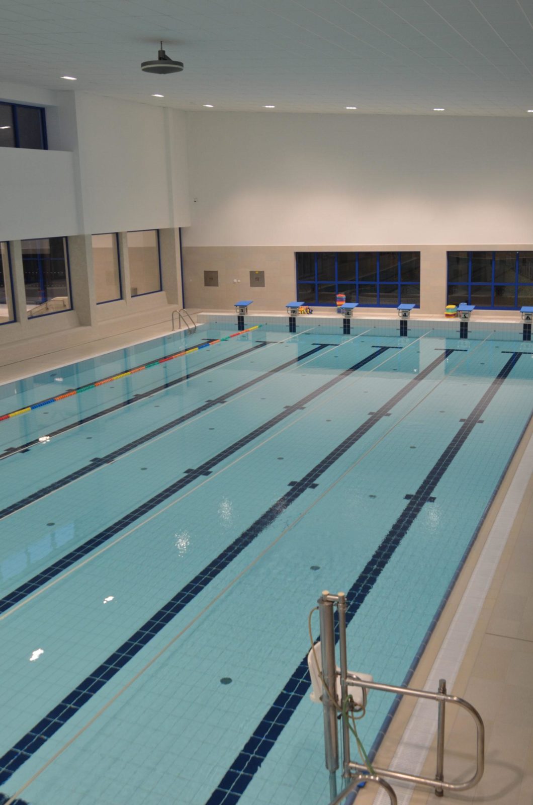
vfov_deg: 53.2
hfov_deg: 36.7
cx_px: 266
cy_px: 402
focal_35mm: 36
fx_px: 803
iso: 400
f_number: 4.5
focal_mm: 24
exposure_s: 1/80
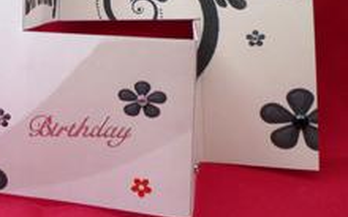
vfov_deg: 19.6
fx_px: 597
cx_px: 38
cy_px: -30
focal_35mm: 63
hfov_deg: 31.1
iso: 125
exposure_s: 1/30
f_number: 3.3
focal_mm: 5.2
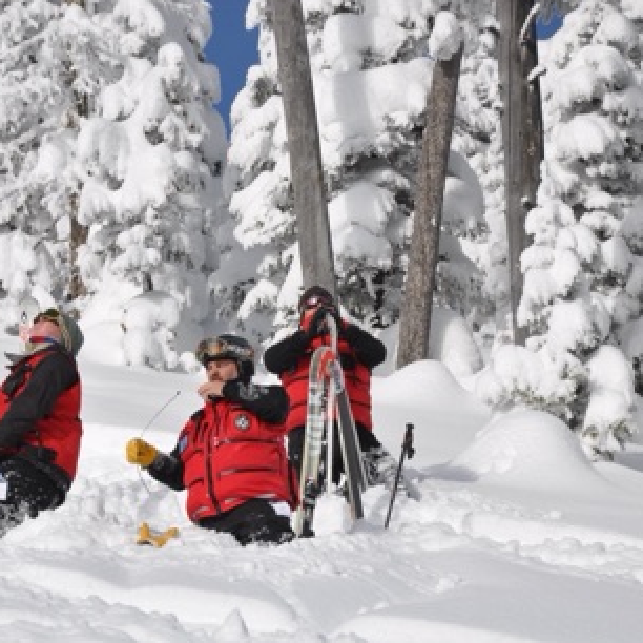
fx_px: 4406
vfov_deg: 8.3
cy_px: 329
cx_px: 288
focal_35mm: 210
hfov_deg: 8.3
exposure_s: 1/1250
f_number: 9
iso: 200
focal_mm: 105
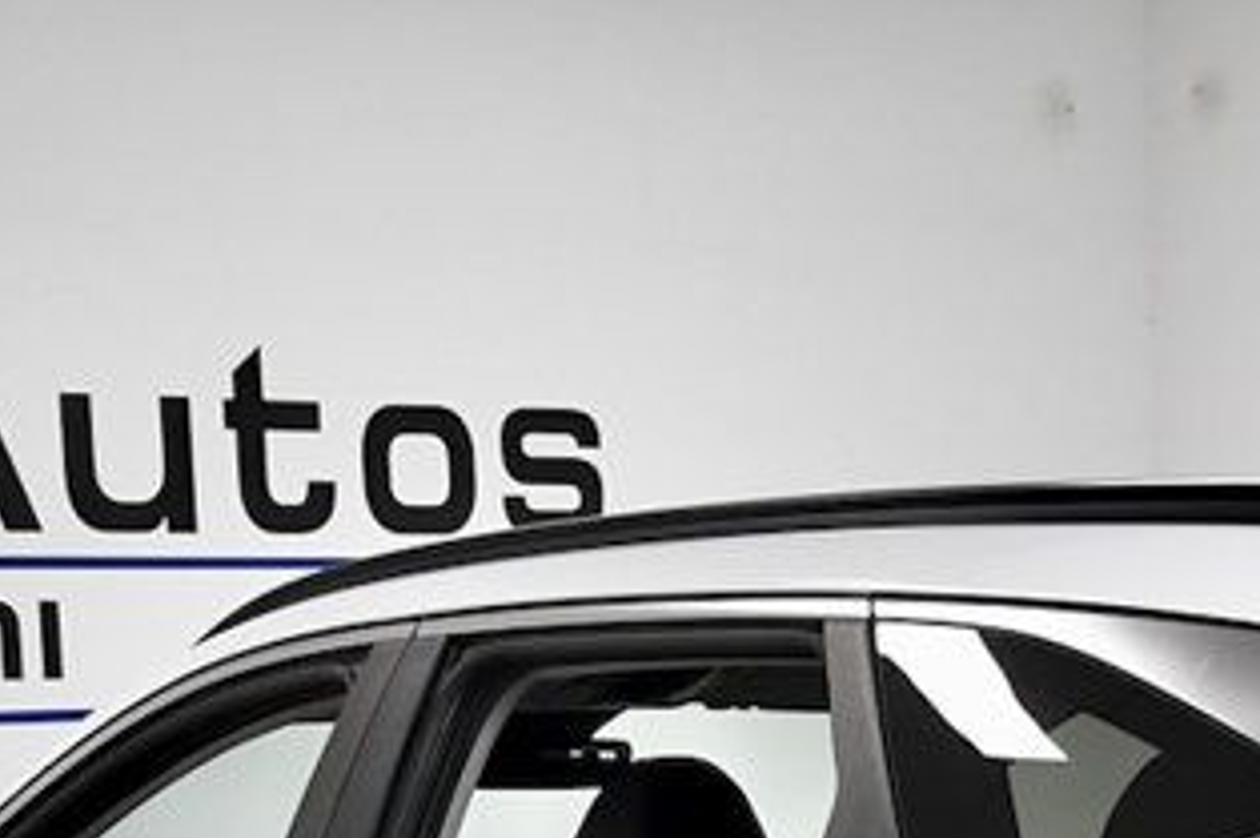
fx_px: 3883
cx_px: 1144
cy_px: 1353
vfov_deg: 11.7
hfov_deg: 18.1
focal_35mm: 111
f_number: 5.6
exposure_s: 1/500
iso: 2000
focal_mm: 23
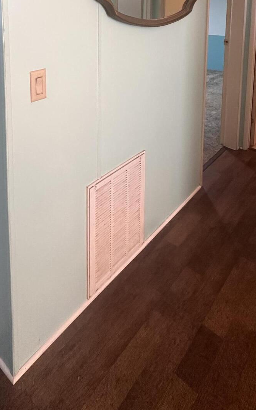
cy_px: 37
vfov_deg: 56.8
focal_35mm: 28
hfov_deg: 44.1
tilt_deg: -6.2
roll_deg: -1.6
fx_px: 313
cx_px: 94
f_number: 2.2
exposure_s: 1/60
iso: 250
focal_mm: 2.22
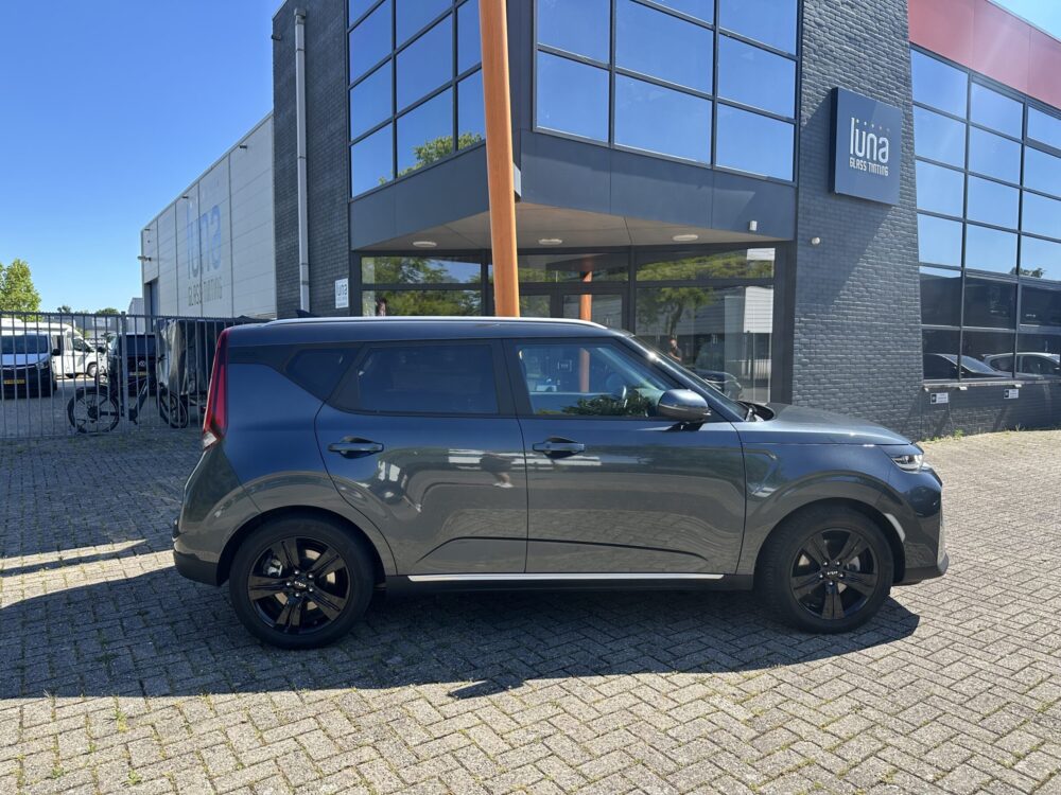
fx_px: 736
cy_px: 398
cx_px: 530
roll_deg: -0.5
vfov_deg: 56.8
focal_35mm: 24
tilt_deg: -4.7
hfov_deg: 71.6
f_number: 1.78
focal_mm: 6.86
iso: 80
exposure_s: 1/1453
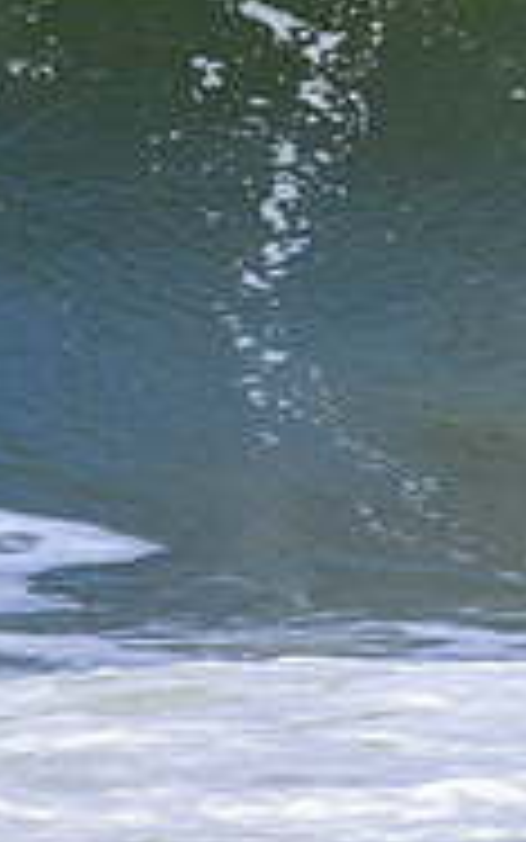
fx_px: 57824
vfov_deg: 0.8
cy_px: 2
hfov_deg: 0.5
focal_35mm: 2523
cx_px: 1259
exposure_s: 1/2000
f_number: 11
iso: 1400
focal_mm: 800
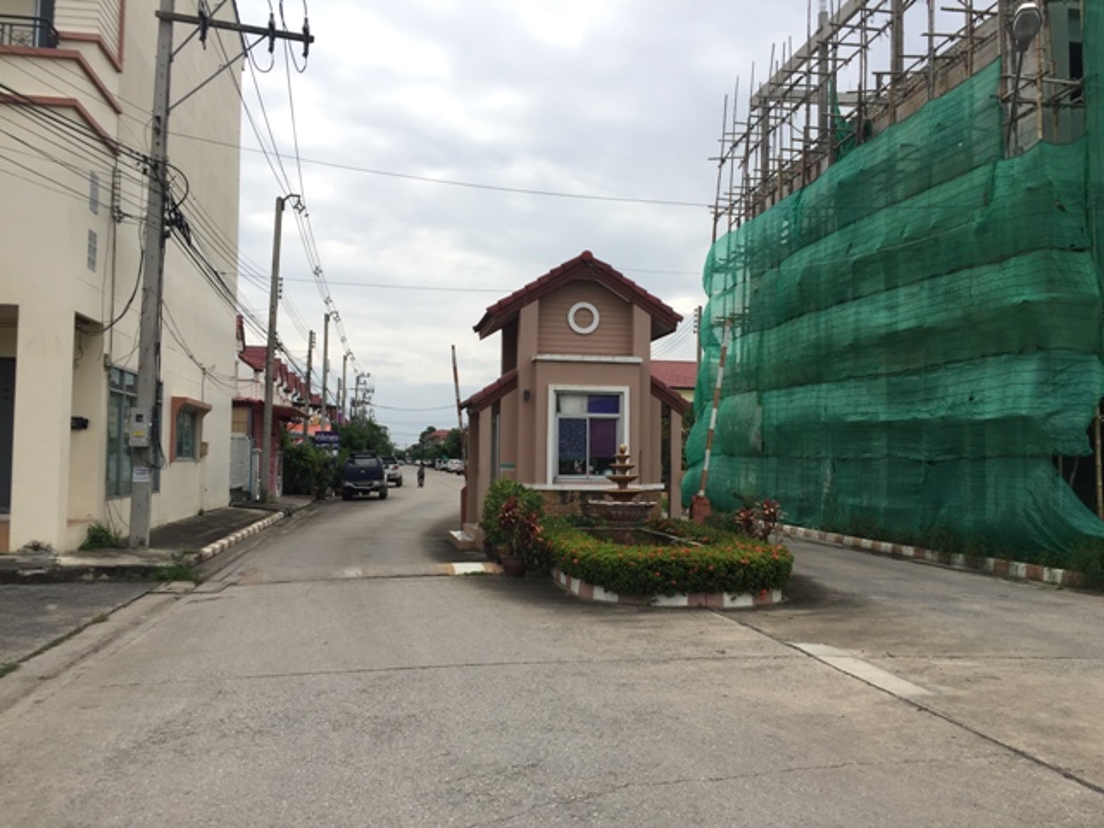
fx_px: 925
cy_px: 414
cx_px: 552
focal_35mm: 29
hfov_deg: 61.7
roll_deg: -2.7
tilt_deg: +2.9
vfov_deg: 48.2
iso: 32
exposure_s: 1/1582
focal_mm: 4.15
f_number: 2.2
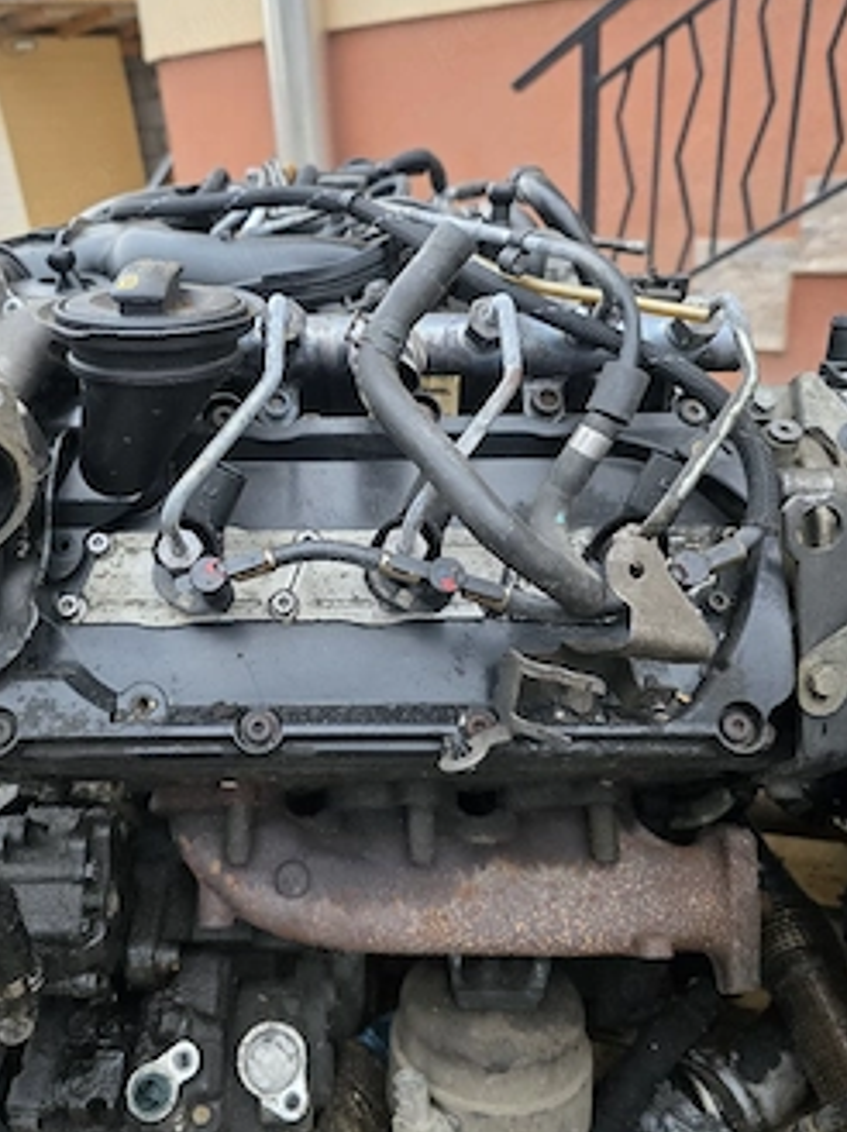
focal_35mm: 28
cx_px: 337
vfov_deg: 63.5
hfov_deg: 49.3
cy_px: 557
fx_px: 915
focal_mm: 6.3
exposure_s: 1/182
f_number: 1.7
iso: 200
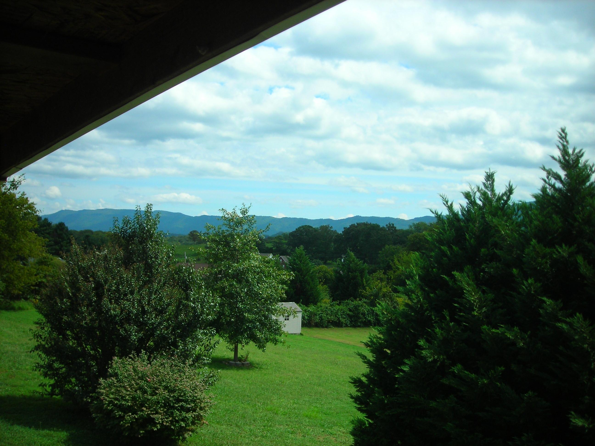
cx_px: 298
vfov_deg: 37.7
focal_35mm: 38
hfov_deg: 49.0
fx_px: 653
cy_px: 223
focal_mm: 6.3
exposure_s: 1/242
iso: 50
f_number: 6.4
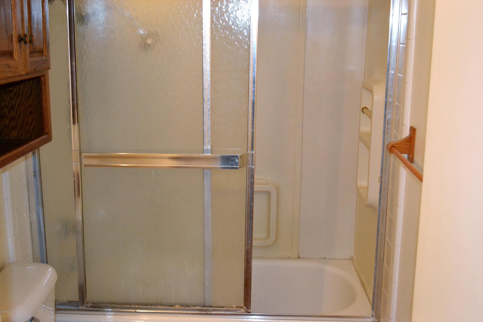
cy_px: 161
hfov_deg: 43.6
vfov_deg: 29.9
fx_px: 604
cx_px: 242
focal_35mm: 45
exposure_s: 1/60
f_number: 4.5
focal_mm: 30
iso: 3200
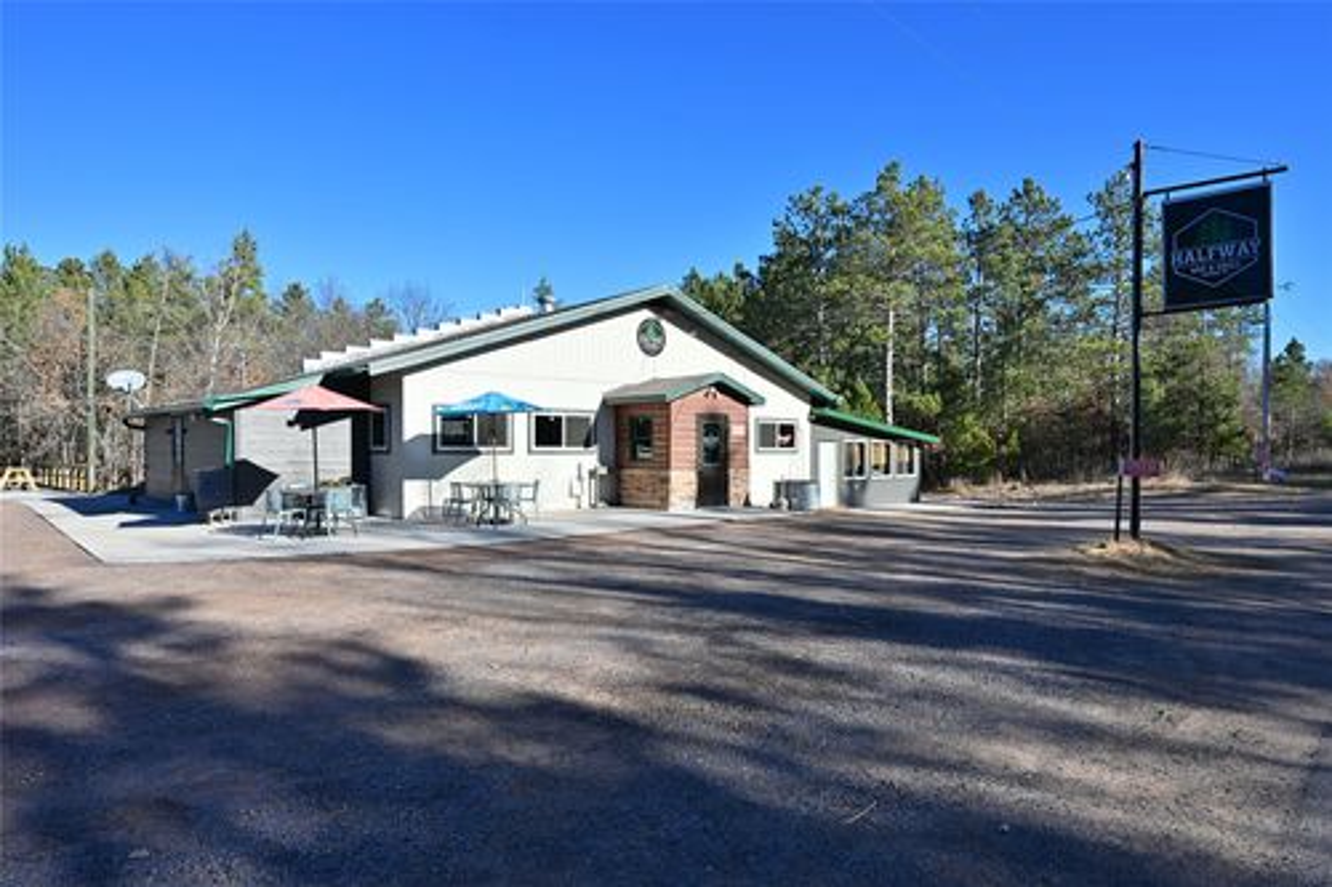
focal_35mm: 21
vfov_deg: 59.5
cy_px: 444
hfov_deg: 81.2
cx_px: 666
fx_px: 777
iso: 200
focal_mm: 21
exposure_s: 1/800
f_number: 5.6
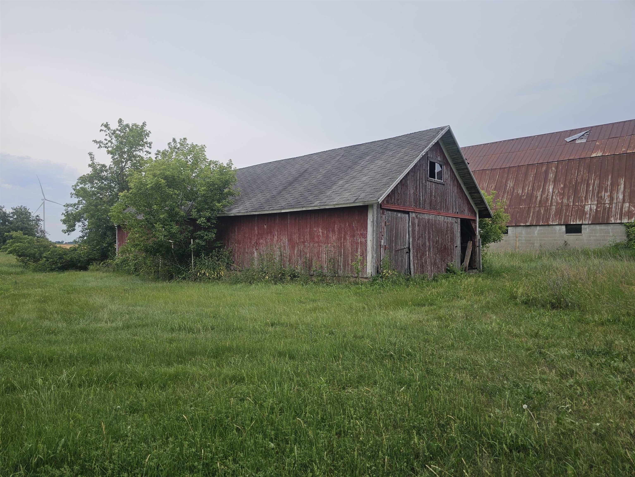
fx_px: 422
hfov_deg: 73.9
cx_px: 318
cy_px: 238
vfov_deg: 58.9
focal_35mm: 23
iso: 10
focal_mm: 6.3
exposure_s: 1/262
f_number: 1.7
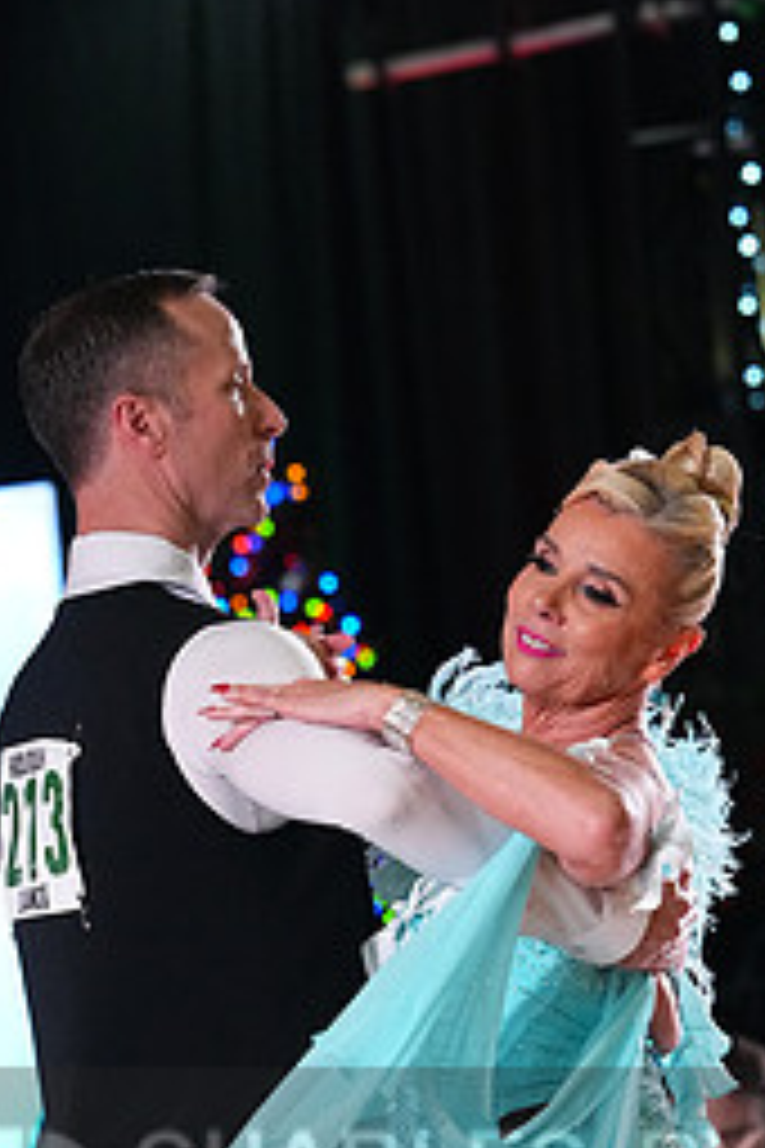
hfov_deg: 4.3
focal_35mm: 319
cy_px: 1220
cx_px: 412
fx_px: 10167
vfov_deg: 6.4
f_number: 5
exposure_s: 1/400
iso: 6400
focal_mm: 140
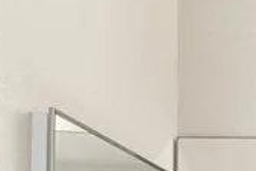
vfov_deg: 9.3
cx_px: 704
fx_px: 904
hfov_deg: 11.5
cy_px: 449
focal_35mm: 127
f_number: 8
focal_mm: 21
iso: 400
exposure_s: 1/2.5
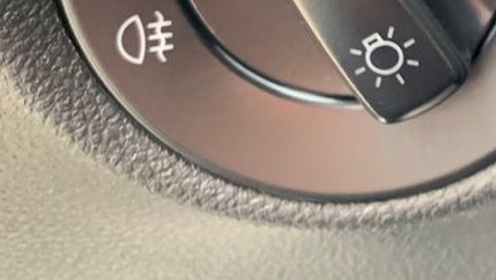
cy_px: -34
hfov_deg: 23.6
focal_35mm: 79
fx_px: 1040
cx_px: 651
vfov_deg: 14.9
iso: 250
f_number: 1.8
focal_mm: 4.25
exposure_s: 1/60
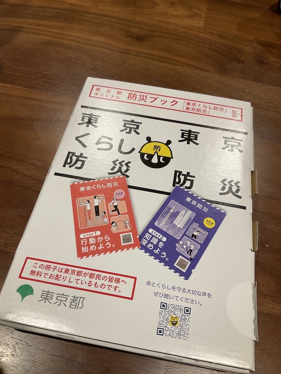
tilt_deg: -59.1
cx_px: 140
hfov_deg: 48.2
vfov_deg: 61.7
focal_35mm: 29
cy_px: 187
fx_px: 314
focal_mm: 3
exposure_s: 1/60
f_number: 1.8
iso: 50
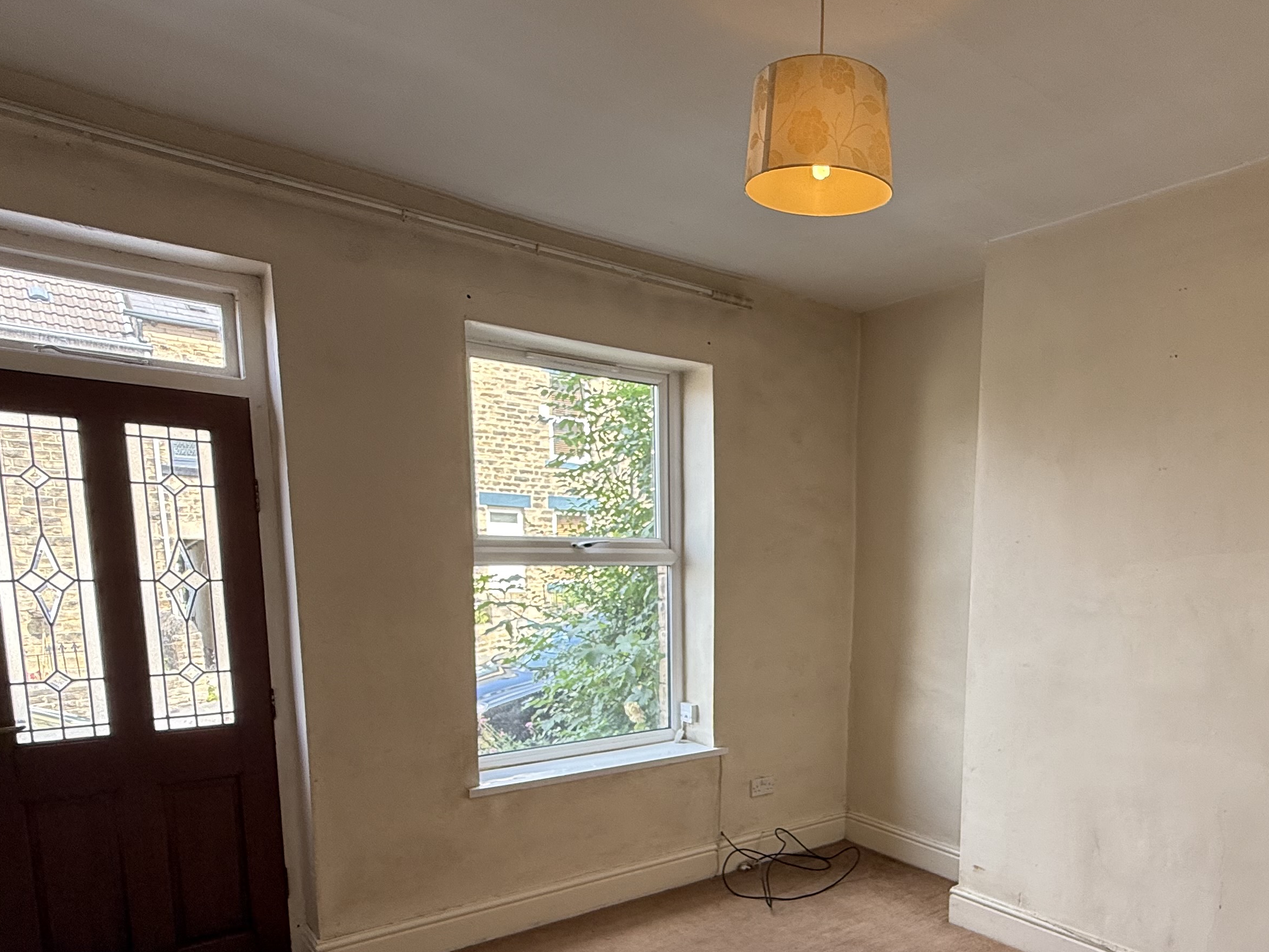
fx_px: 880
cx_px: 834
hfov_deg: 69.8
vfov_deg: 54.7
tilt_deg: -8.5
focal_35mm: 24
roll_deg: -1.1
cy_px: 688
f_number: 2.2
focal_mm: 2.22
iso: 80
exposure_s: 1/99
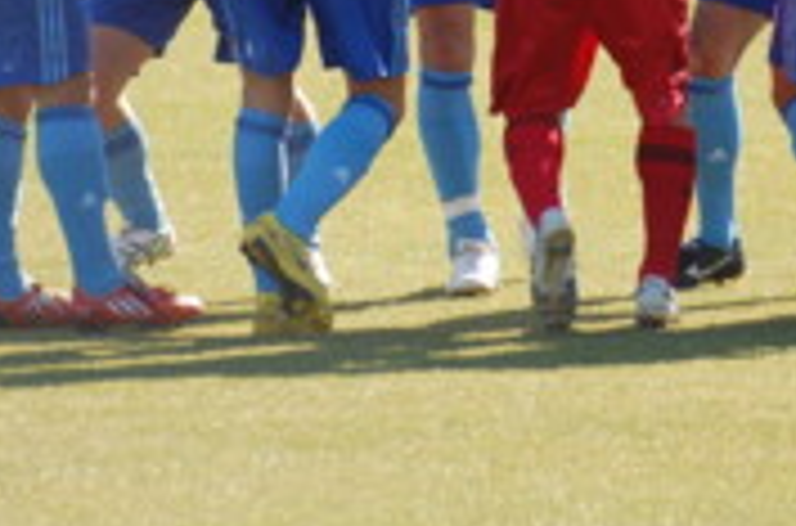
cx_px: 540
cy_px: -83
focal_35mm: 1146
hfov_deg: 1.8
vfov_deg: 1.2
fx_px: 25271
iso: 400
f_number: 5.6
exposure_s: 1/640
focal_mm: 300
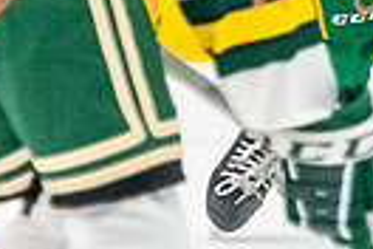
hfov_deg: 1.8
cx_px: 463
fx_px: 11707
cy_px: -77
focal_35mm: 1130
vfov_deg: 1.2
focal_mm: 110
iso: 3200
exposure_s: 1/800
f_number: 2.8
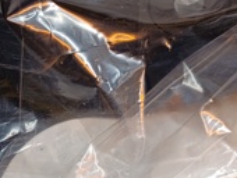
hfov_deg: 22.5
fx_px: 590
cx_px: 52
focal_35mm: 86
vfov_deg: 17.1
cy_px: 42
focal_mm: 6.14
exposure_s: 1/120
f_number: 1.6
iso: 250
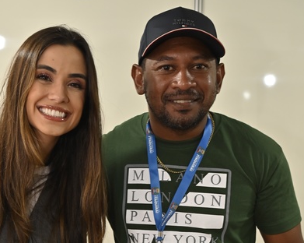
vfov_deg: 22.0
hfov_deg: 28.2
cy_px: 235
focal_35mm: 67
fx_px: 602
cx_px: 113
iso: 280
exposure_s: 1/60
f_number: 4
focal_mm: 31
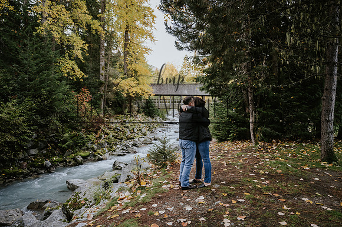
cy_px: 114
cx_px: 171
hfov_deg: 66.4
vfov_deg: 47.1
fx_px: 261
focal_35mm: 28
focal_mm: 27.5
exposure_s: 1/500
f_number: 2.8
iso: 1000
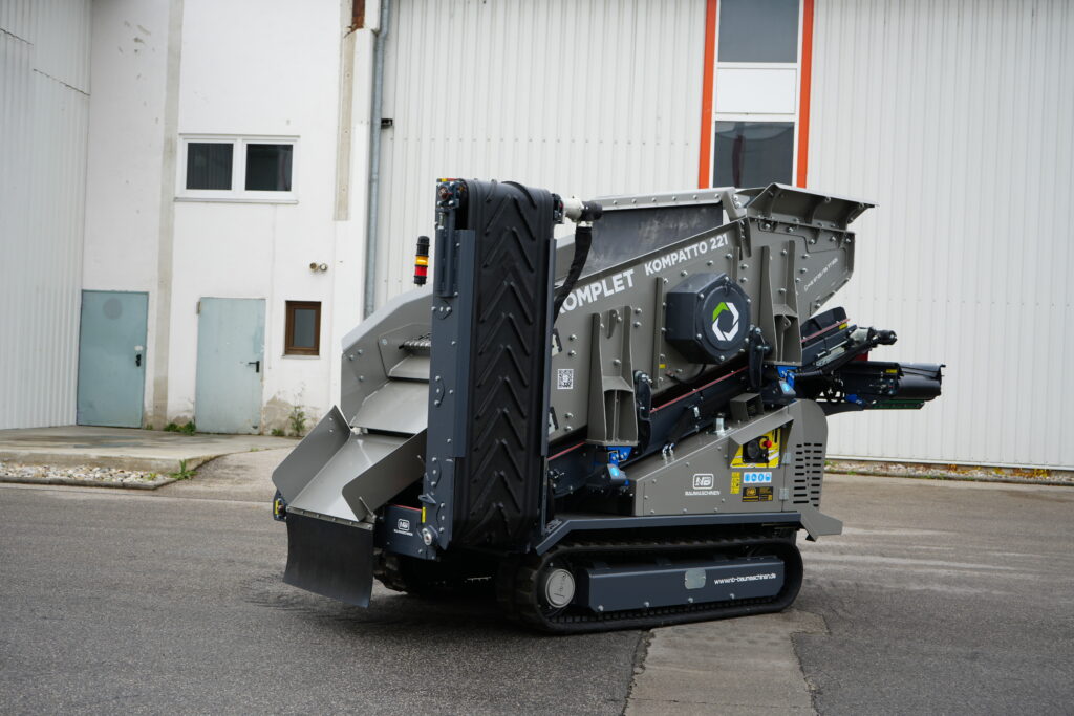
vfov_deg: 28.7
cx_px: 537
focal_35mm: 47
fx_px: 1402
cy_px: 358
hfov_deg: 41.9
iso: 100
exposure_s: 1/80
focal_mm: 47
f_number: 5.6
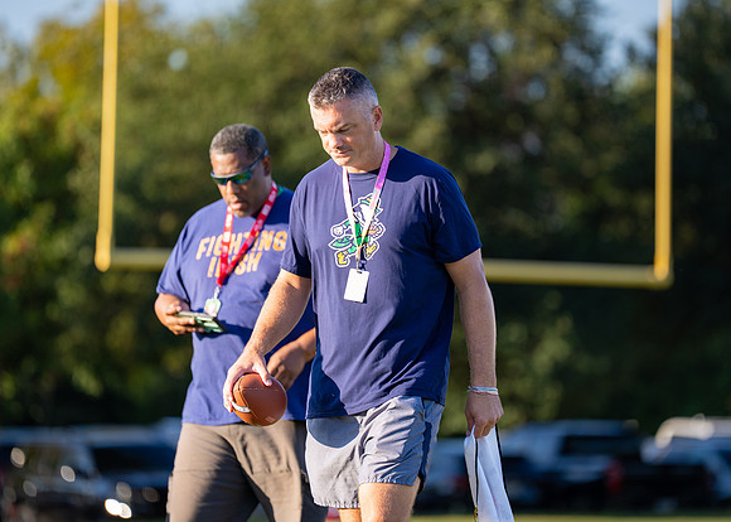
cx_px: 378
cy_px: 236
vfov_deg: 6.1
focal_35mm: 234
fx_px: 4860
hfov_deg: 8.6
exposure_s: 1/1600
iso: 200
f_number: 2.8
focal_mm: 200
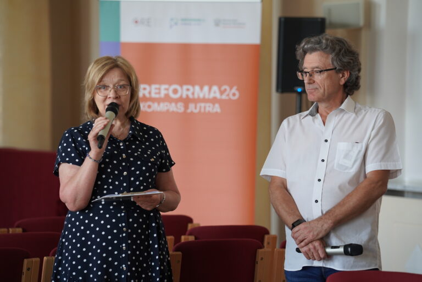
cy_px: 141
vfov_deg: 7.8
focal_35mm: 177
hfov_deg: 11.6
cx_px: 211
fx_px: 2071
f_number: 4
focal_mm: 176.7
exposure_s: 1/200
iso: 1250
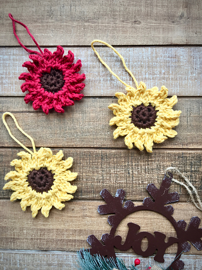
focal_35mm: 29
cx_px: 101
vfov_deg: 61.7
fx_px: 226
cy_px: 135
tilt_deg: -86.9
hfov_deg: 48.2
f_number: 2.2
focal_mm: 4.15
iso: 32
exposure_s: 1/60
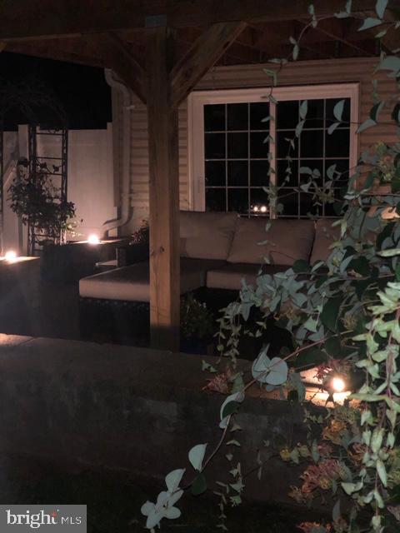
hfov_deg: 28.0
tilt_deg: -8.6
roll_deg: -0.3
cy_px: 266
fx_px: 801
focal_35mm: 52
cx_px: 200
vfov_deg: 36.8
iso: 250
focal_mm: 6
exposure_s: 1/30
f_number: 2.4
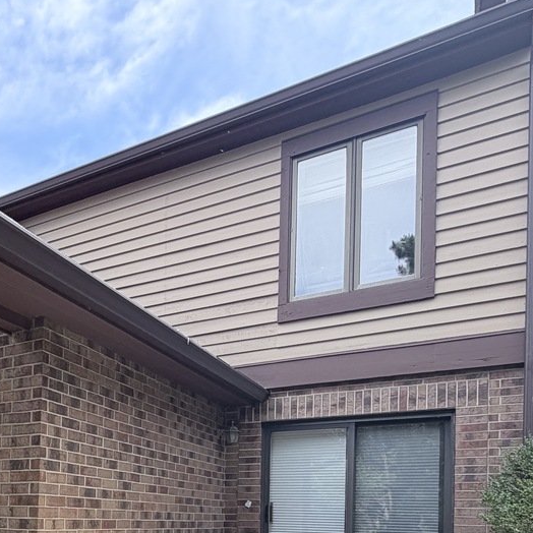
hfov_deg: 43.8
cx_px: 44
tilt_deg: +0.4
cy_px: 505
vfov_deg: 43.2
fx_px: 592
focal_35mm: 34
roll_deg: -0.8
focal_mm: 2.22
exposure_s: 1/510
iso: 40
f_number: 2.2
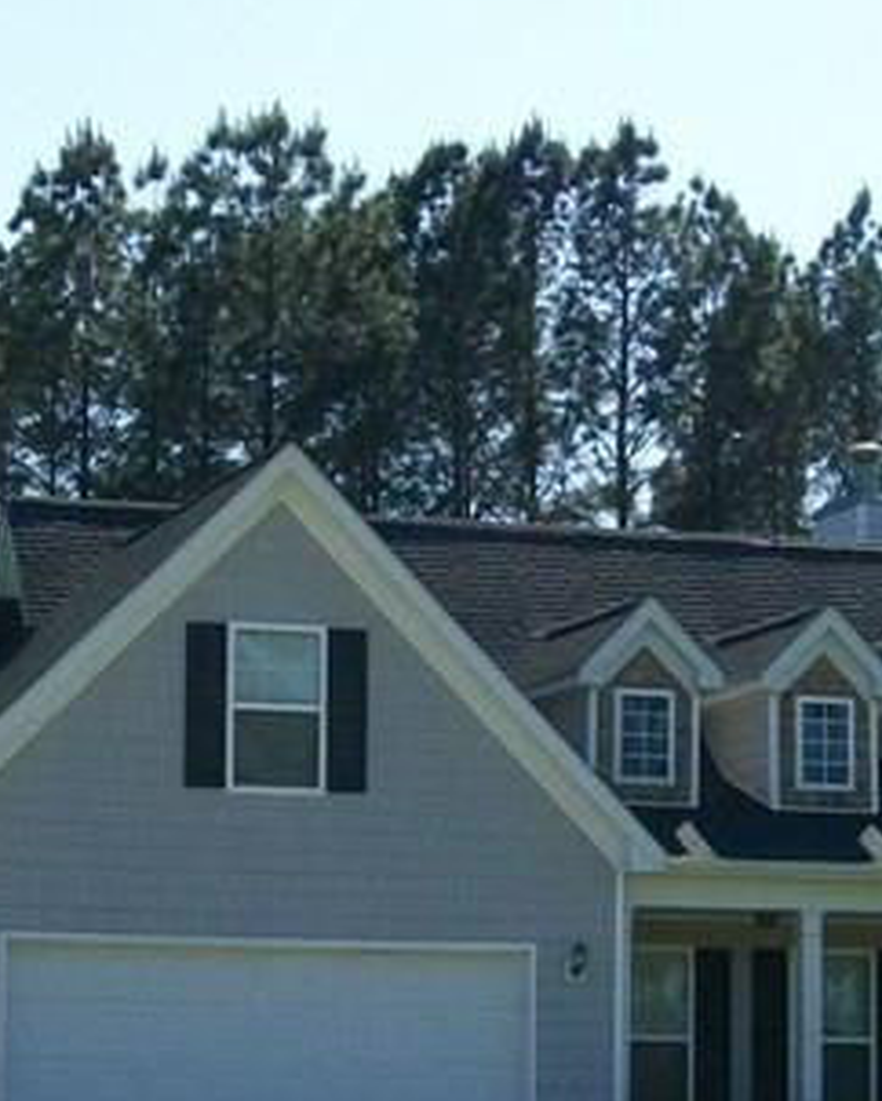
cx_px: 303
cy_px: 700
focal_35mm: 119
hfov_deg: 13.0
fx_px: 3879
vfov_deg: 16.1
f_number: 4.8
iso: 64
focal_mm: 6
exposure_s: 1/320
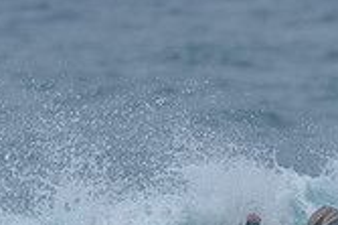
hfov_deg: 1.0
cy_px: 187
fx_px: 20025
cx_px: 317
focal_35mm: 2135
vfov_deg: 0.6
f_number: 5.6
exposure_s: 1/1250
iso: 400
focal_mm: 500
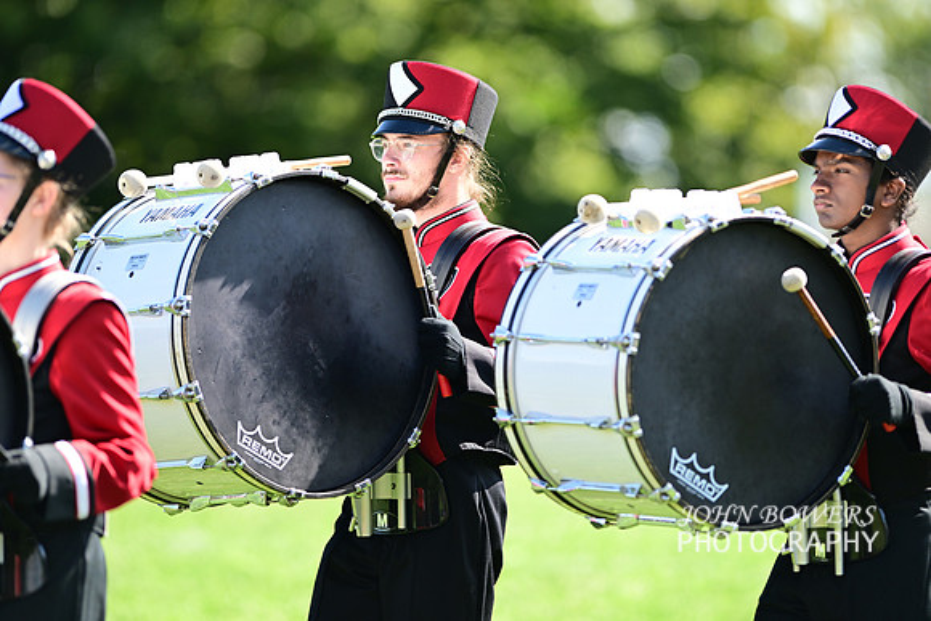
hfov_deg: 6.9
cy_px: 310
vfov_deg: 4.6
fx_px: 7760
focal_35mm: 300
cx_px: 466
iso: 560
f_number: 2.8
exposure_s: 1/1600
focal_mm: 300
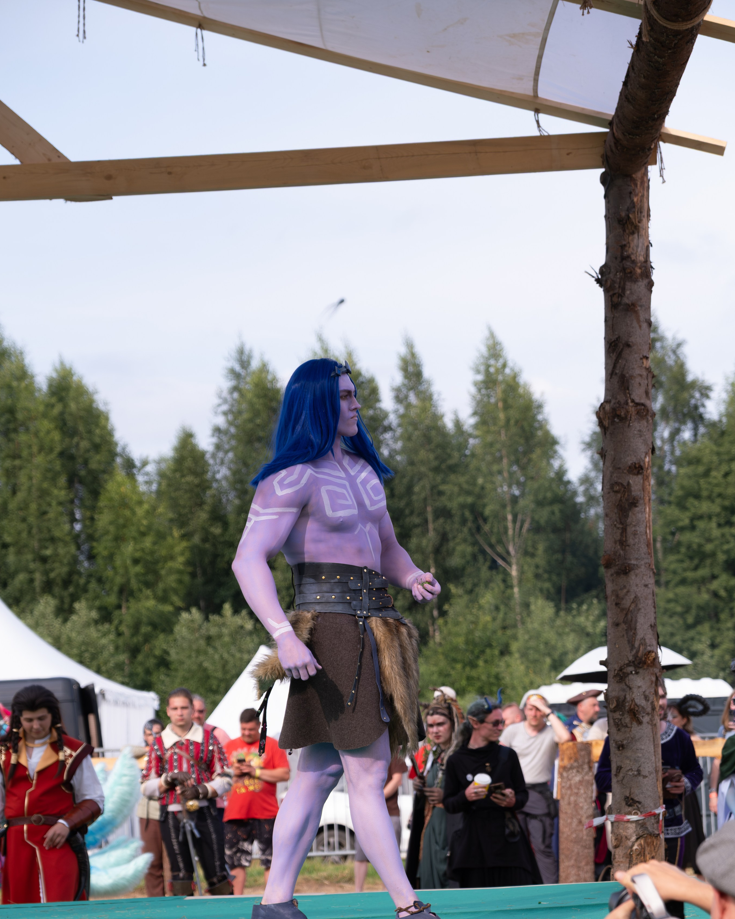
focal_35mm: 94
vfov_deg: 20.4
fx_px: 2556
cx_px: 368
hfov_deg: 16.4
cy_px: 544
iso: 250
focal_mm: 55
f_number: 3.6
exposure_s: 1/1250
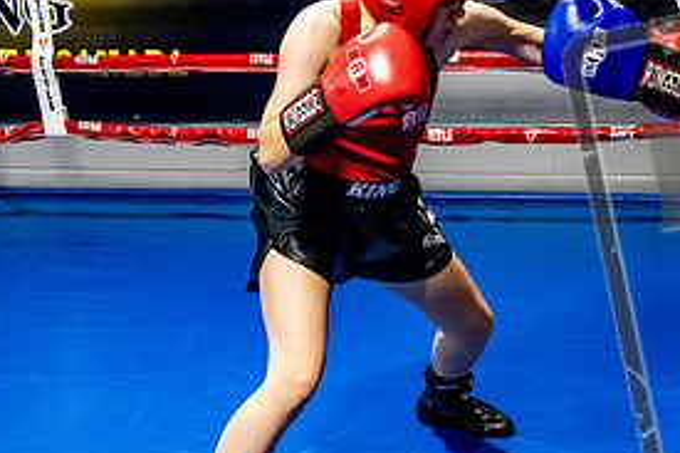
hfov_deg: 26.1
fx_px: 1435
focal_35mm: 76
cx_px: 569
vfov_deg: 17.7
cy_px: 78
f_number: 2.8
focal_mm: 24
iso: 5000
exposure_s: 1/800
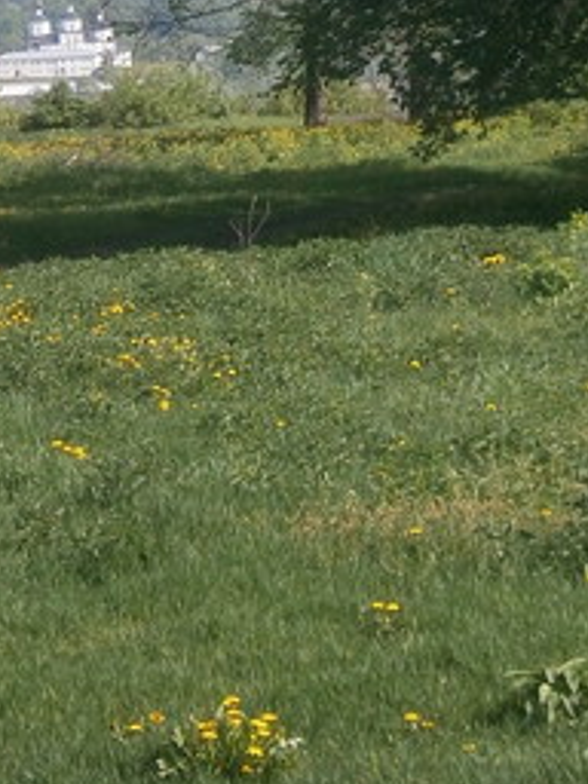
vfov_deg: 11.7
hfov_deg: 9.0
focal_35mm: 165
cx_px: 164
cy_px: -147
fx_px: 3737
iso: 80
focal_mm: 8.3
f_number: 9.7
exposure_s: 1/80
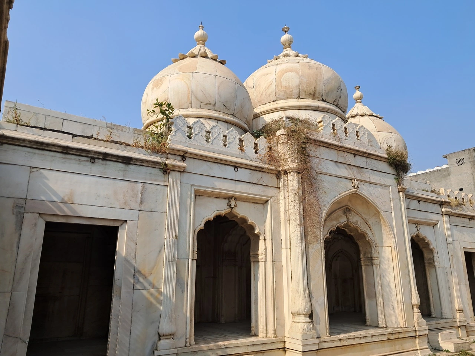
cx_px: 238
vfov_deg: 51.4
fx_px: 370
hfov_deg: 65.3
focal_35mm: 27
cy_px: 178
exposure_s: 1/635
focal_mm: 4
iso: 50
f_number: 1.8
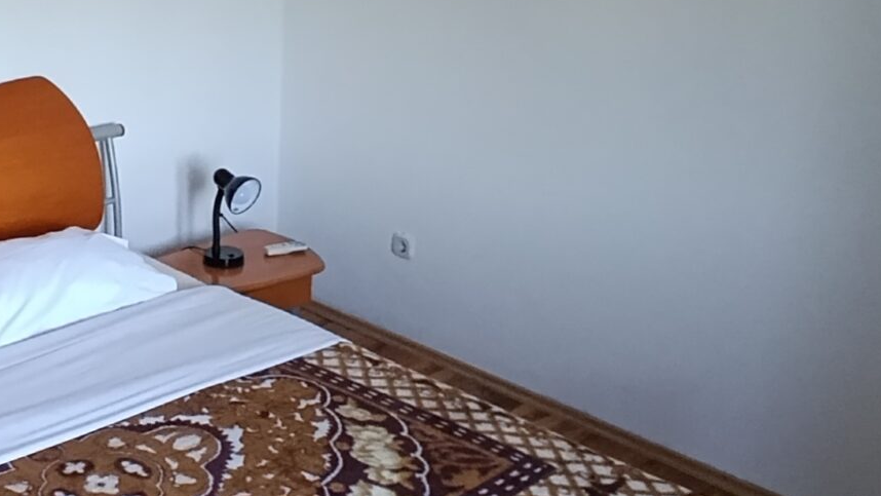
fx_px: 1215
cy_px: 215
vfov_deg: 23.1
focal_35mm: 52
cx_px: 155
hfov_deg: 38.1
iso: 640
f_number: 2.2
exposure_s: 1/33.3
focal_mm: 1.65
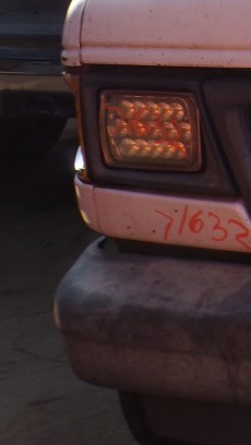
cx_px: 570
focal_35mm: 82
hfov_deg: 12.3
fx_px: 969
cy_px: 65
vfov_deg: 25.3
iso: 100
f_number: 4.4
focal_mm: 4.3
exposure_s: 1/105
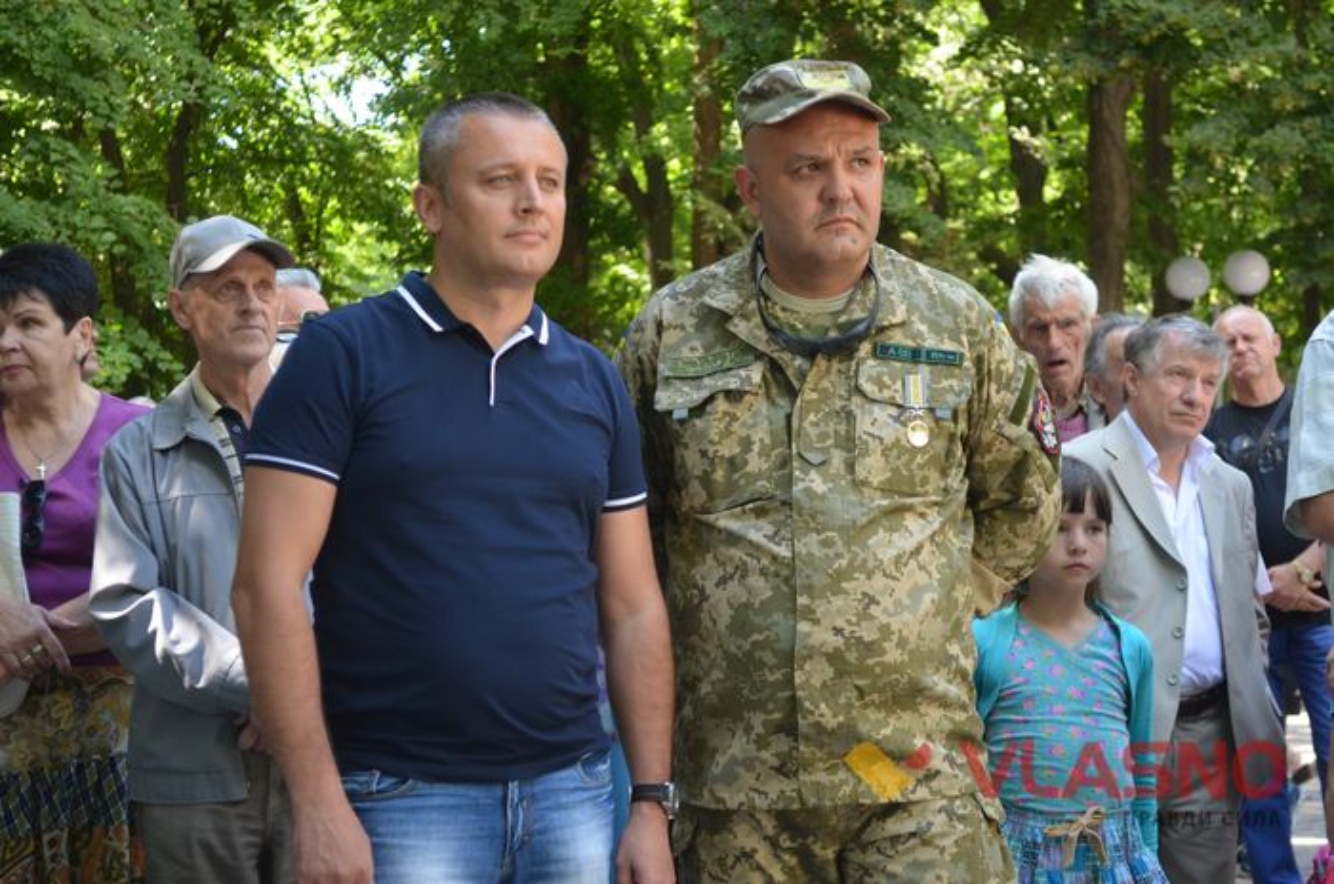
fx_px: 3051
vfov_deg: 16.5
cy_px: 442
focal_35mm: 82
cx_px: 667
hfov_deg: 24.7
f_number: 5.6
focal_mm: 55
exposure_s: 1/60
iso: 400
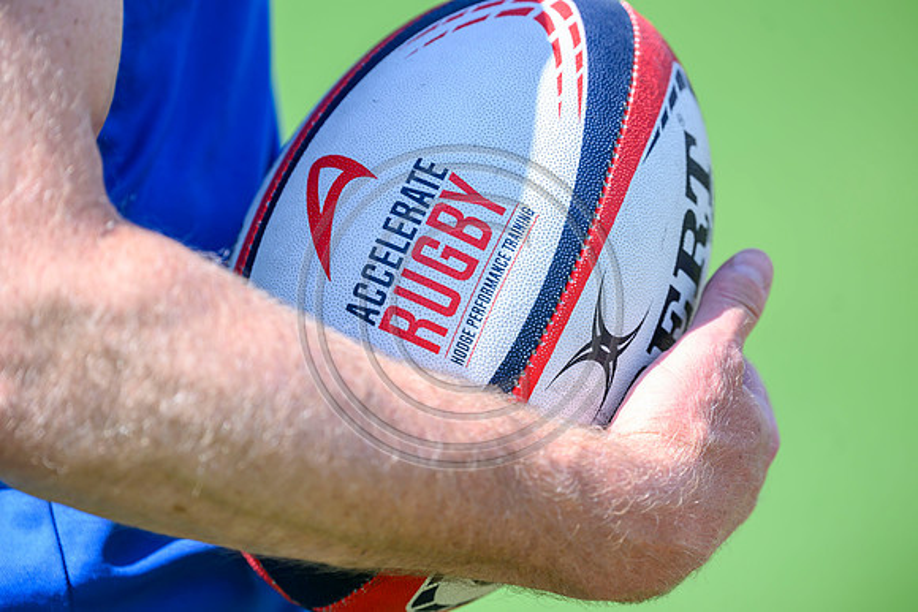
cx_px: 459
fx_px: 10202
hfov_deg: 5.2
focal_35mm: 400
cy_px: 306
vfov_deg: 3.4
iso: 250
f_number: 3.2
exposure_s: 1/1250
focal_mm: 400
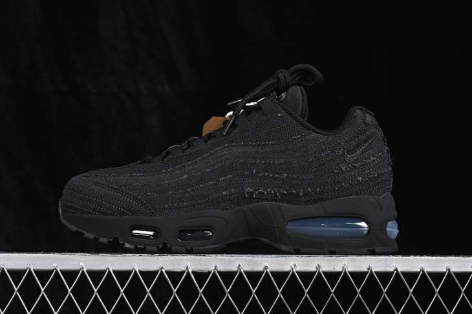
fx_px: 983
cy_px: 157
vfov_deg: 18.2
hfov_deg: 27.0
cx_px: 236
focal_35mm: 75
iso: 160
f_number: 6.3
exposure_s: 1/50
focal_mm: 50
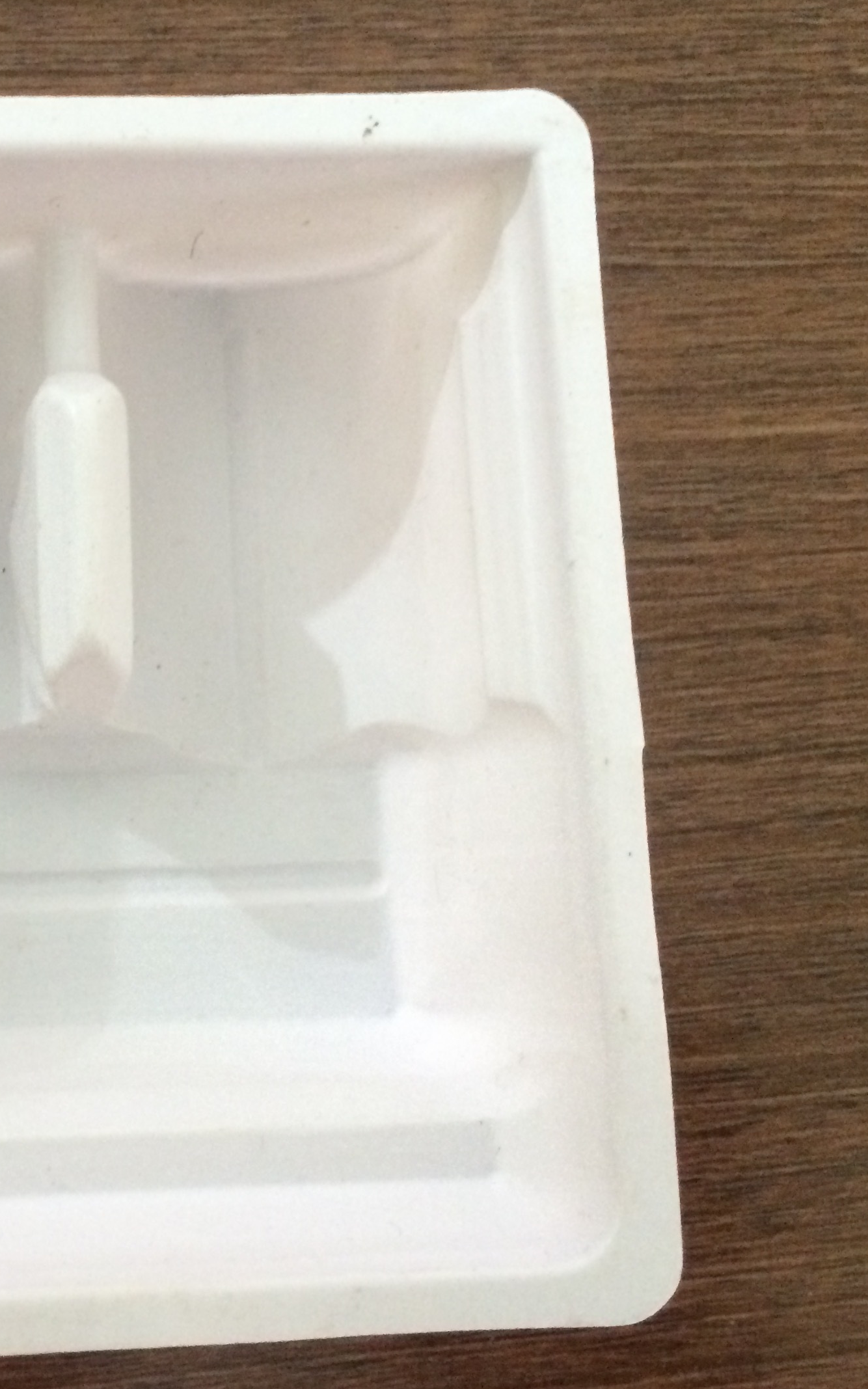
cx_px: -62
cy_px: 690
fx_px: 1779
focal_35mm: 47
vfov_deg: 42.6
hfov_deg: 25.6
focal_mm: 4.15
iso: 320
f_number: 2.2
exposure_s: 1/33
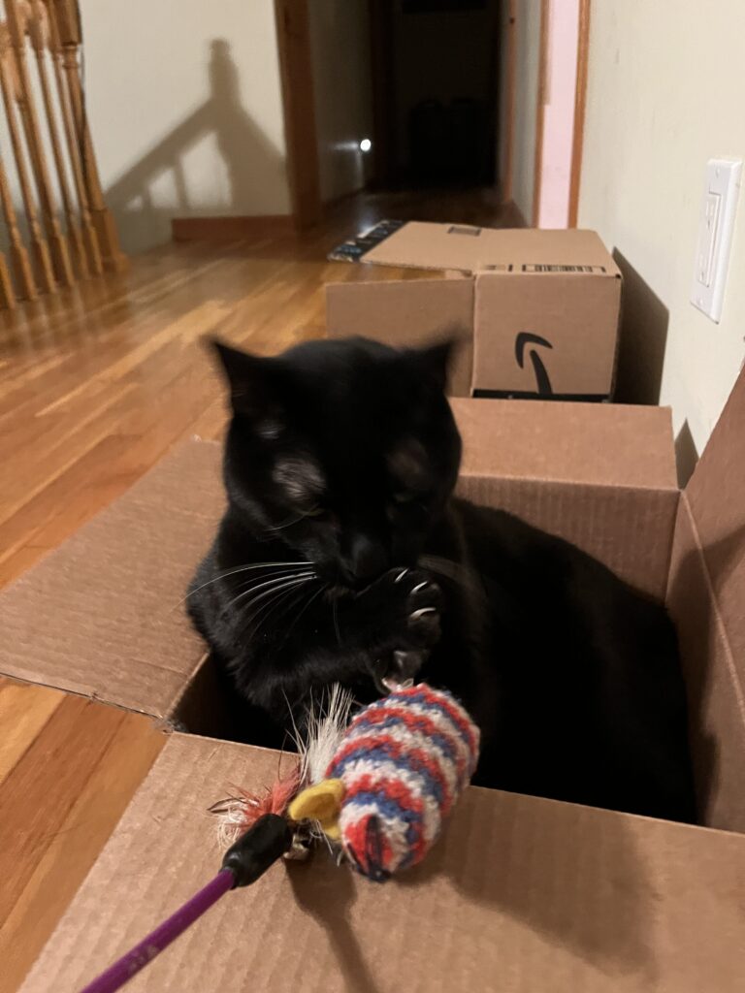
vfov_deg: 67.3
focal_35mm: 26
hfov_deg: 53.1
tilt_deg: -28.2
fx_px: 746
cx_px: 372
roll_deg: +3.3
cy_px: 496
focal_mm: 5.1
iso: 640
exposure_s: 1/30
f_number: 1.6
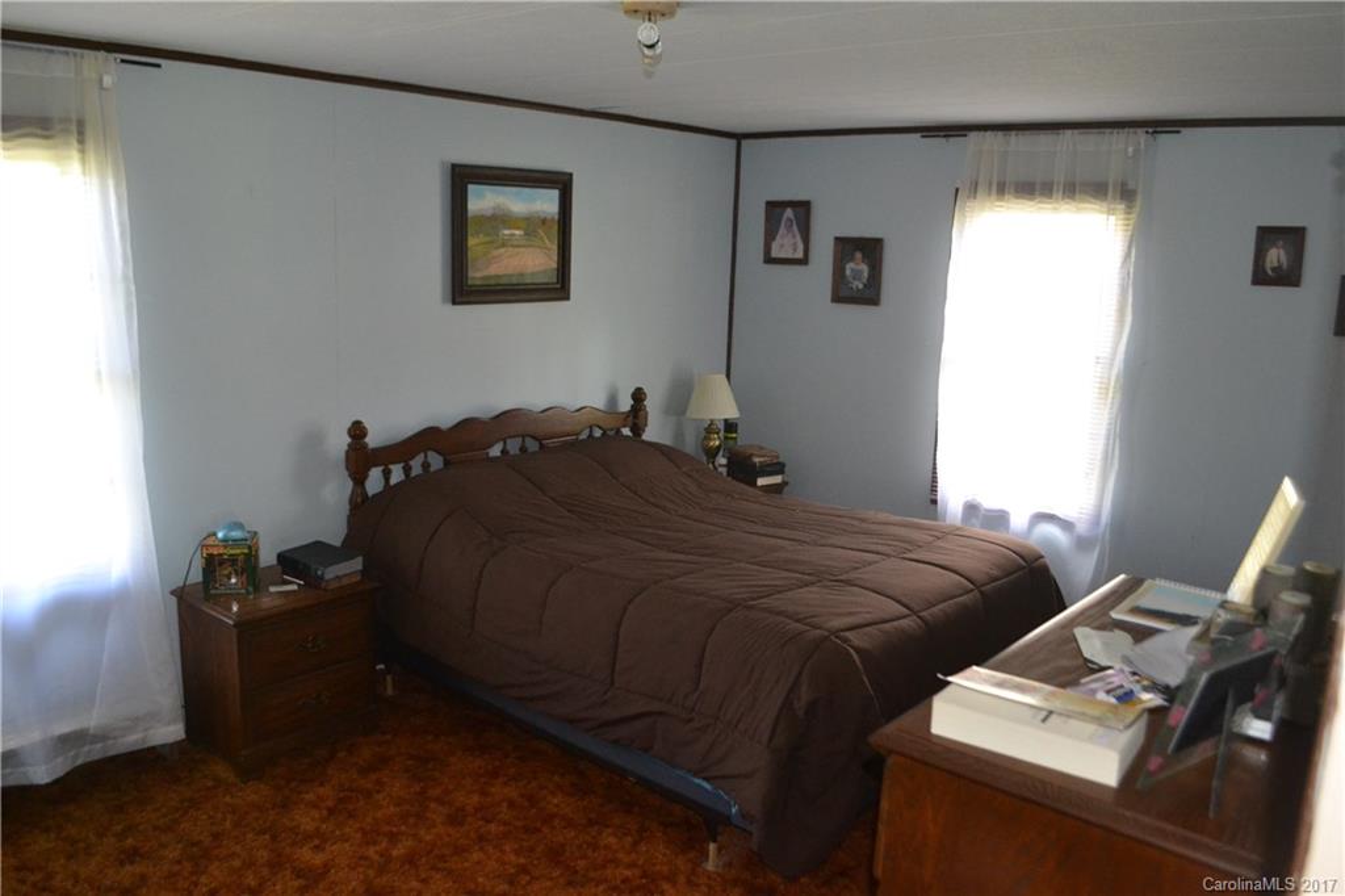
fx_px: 1008
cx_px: 672
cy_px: 448
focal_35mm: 27
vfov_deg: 47.9
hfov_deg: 67.4
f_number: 3.5
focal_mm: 18
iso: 2000
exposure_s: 1/60
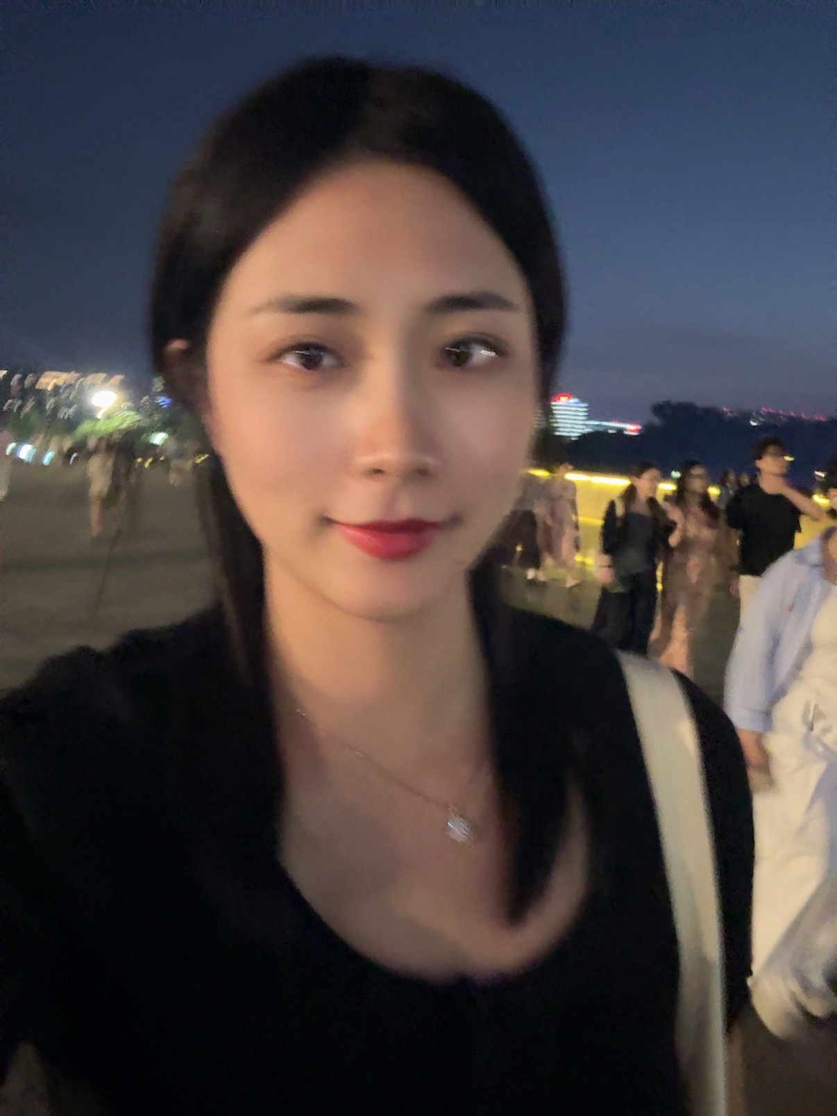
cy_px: 558
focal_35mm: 30
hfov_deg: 46.8
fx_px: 967
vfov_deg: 60.0
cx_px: 418
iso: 800
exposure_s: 1/17
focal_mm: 2.69
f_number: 1.9
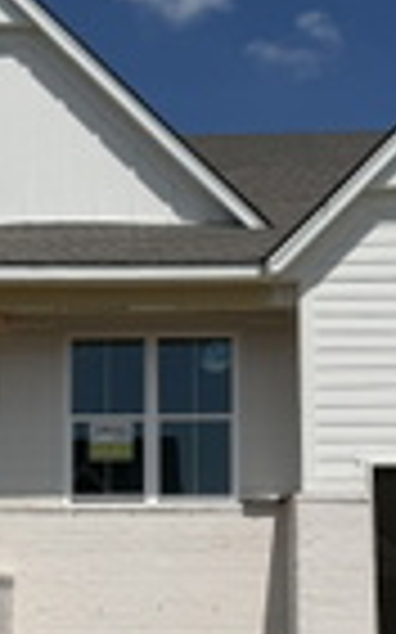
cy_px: 436
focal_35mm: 72
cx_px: 176
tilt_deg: +8.2
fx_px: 1245
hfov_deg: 18.1
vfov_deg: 28.4
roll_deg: +0.1
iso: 80
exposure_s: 1/14286
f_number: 1.78
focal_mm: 6.76
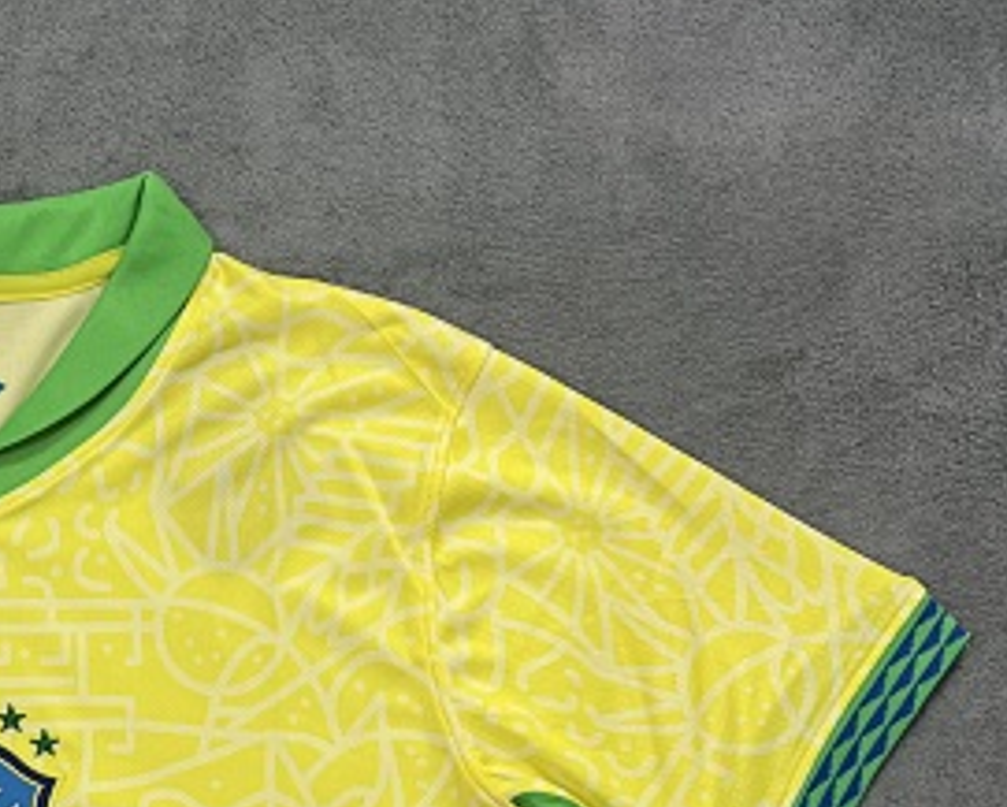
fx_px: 2236
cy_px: 844
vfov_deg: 19.7
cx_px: -45
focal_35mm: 75
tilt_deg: -81.5
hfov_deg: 24.0
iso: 100
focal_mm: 5.7
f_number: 1.5
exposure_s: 1/100
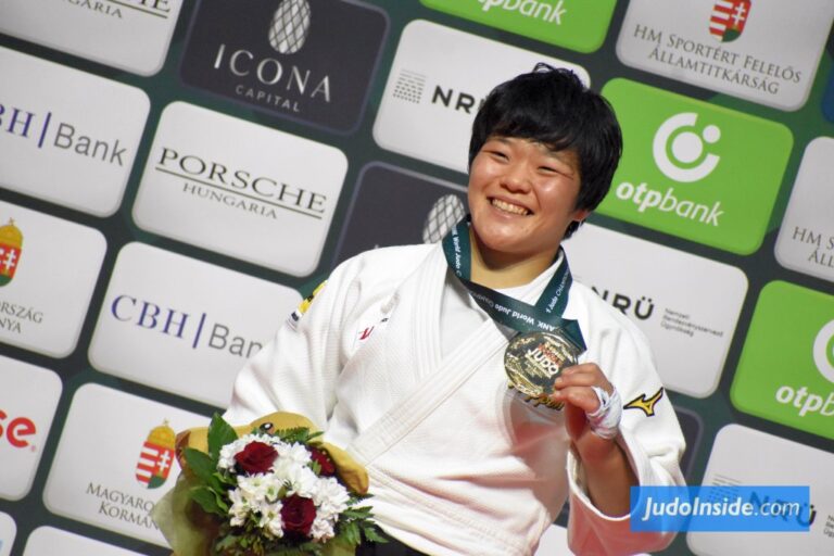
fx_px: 10424
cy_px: 278
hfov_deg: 4.6
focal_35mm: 450
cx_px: 417
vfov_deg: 3.1
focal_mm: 300
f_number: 7.1
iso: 6400
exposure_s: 1/640
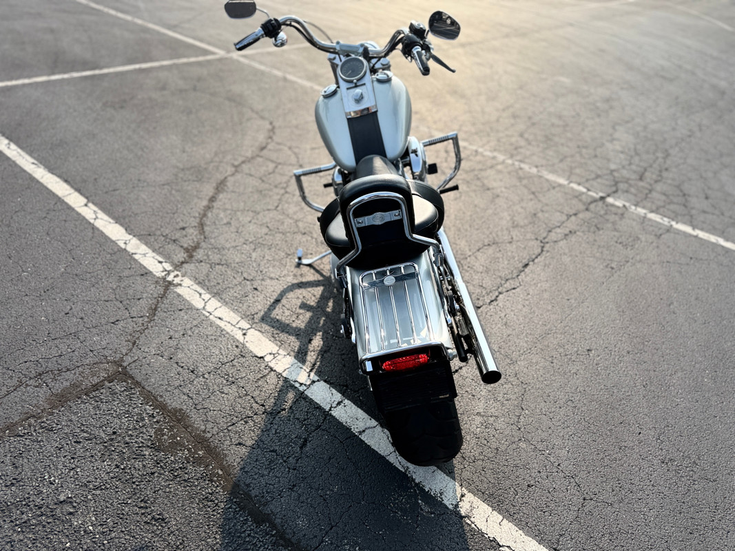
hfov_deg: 71.6
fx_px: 510
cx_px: 368
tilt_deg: -34.7
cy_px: 276
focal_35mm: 24
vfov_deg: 56.8
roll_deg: -8.8
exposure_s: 1/2801
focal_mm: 6.76
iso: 80
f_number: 1.78
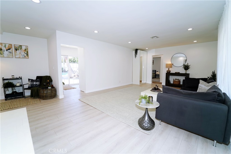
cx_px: 116
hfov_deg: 104.2
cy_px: 77
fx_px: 90
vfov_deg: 81.2
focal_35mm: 14
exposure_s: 1/100
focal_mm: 14
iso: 250
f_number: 5.6
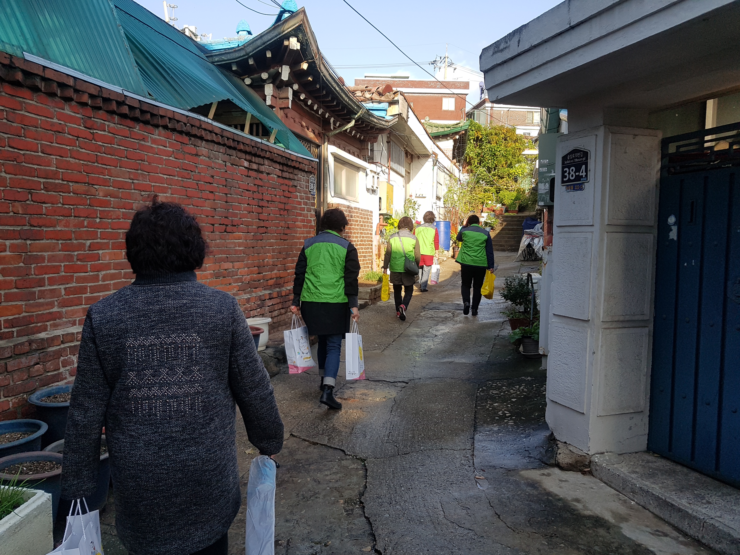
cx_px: 370
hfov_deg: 67.3
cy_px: 278
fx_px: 556
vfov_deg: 53.1
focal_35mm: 26
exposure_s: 1/856
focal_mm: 4.2
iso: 50
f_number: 1.7
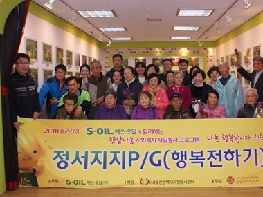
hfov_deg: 48.5
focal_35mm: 38
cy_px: 88
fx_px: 289
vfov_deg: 37.7
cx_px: 164
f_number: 5.6
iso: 400
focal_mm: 20
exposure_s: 1/60
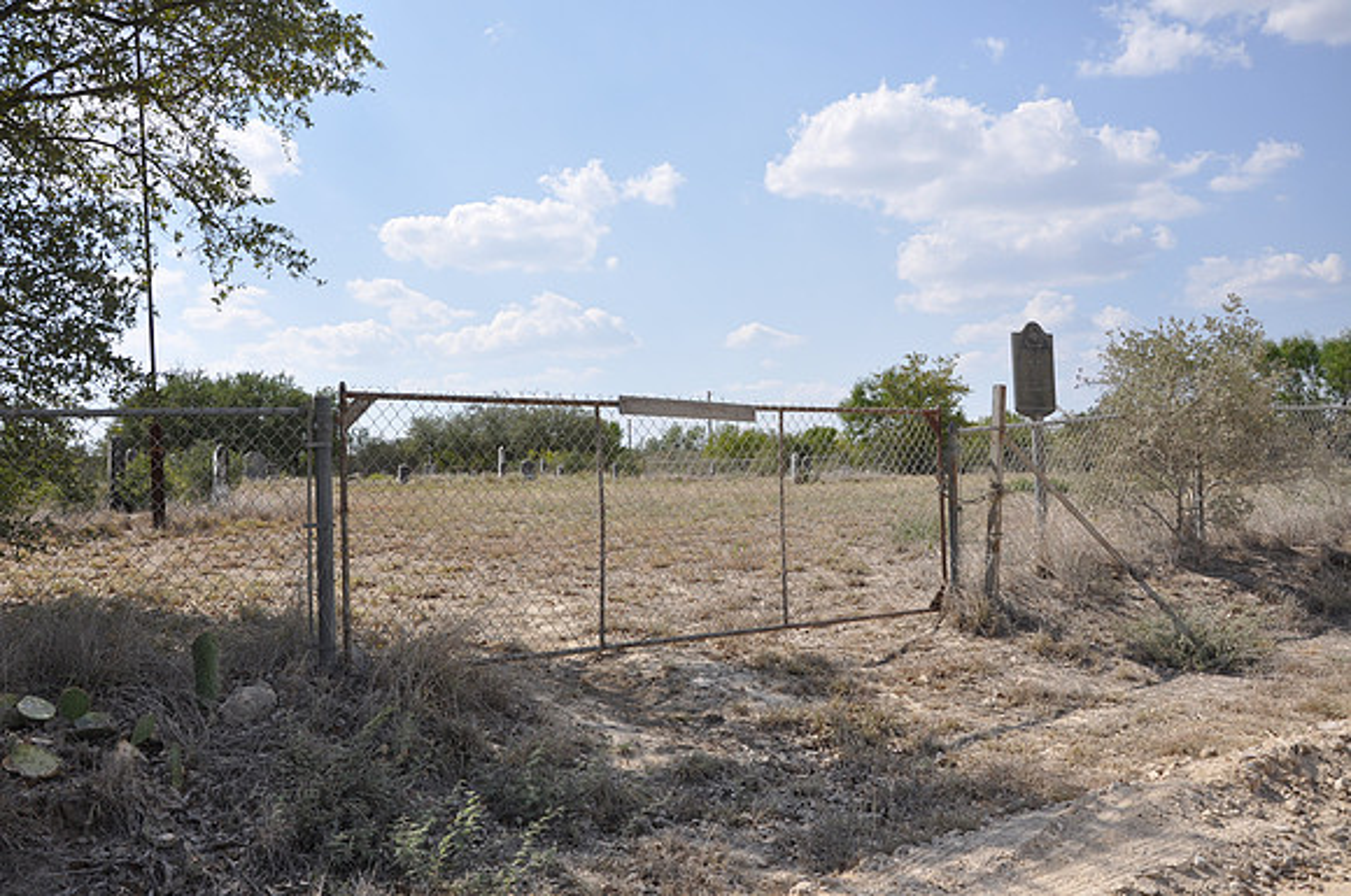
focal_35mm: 33
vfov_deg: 39.9
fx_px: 1237
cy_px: 448
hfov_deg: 57.3
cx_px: 676
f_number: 7.1
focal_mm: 22
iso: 200
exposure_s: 1/200
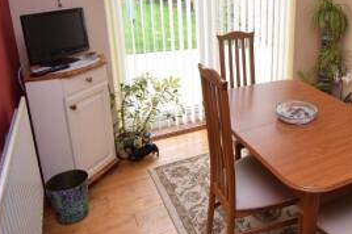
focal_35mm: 32
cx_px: 280
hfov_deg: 54.9
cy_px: 68
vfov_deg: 40.2
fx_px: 313
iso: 400
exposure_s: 1/125
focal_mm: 12
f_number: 5.6
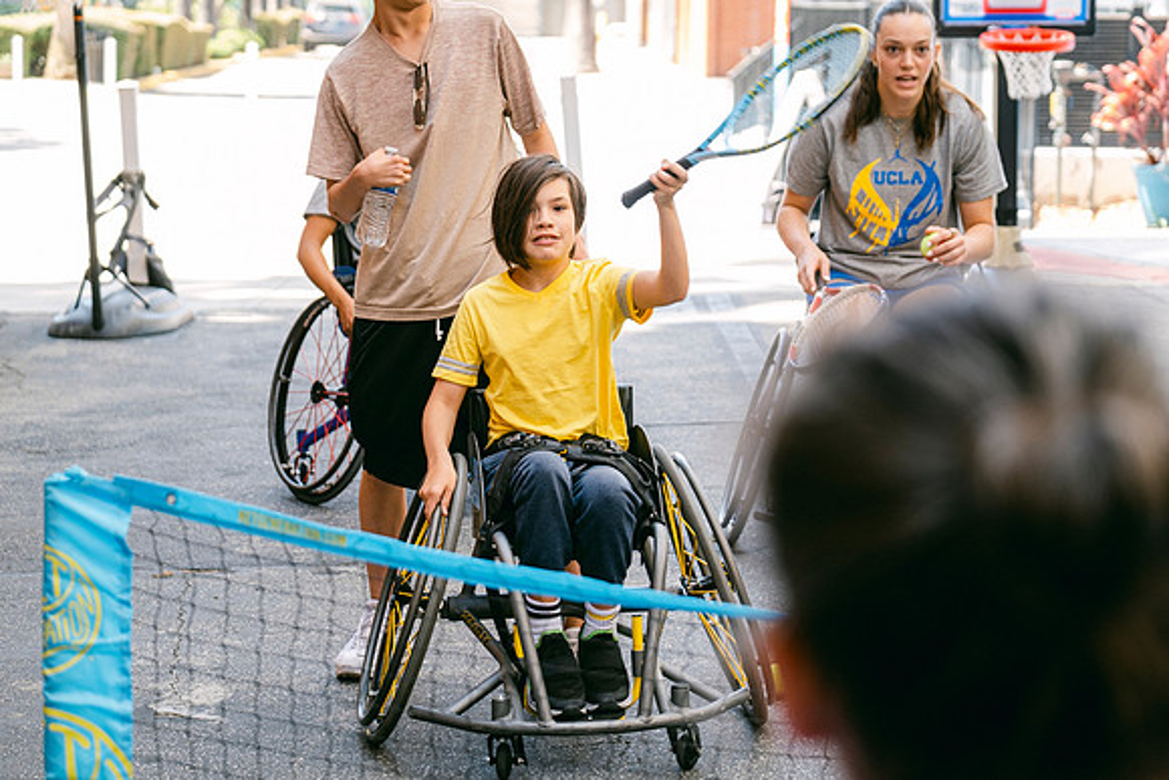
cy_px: 390
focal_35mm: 88
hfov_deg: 23.1
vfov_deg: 15.5
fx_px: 2858
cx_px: 584
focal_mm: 58.7
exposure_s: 1/125
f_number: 2.8
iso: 160
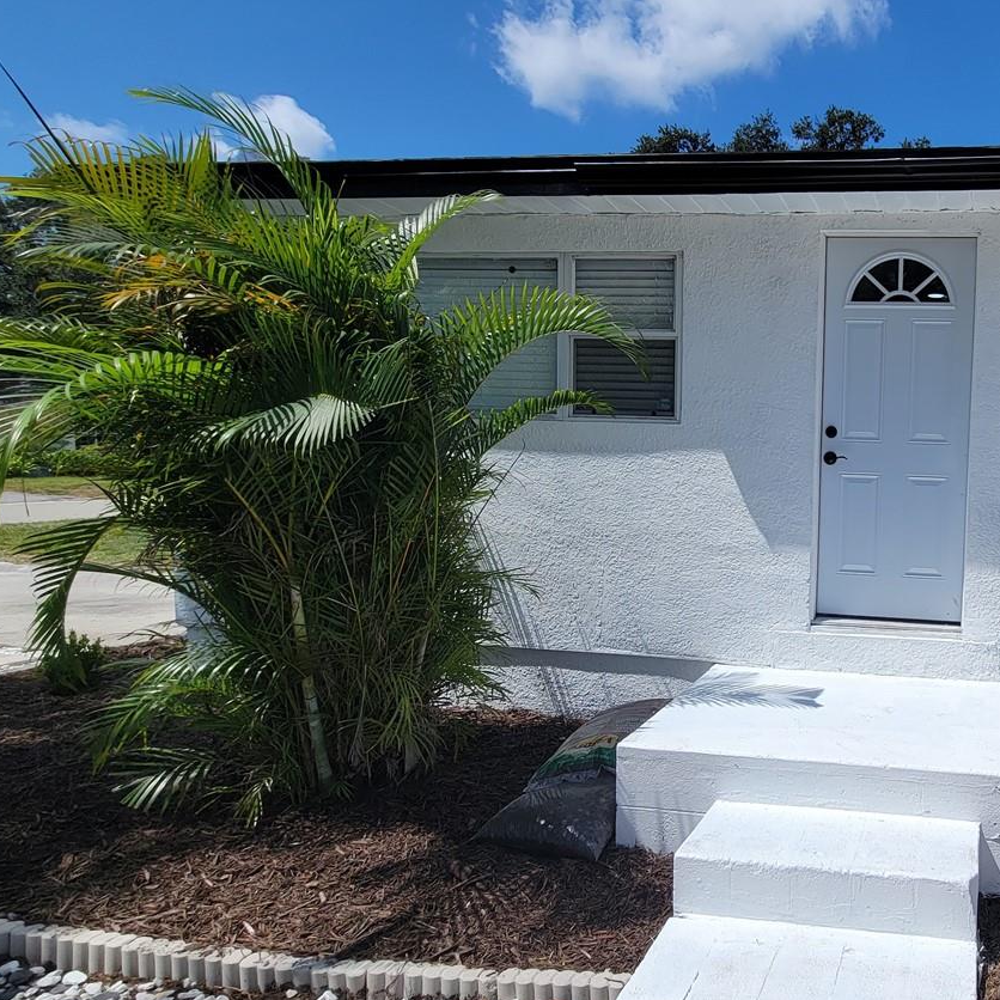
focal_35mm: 22
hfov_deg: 60.0
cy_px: 506
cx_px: 884
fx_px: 719
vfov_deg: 69.6
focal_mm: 2.2
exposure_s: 1/3185
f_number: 2.2
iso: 50
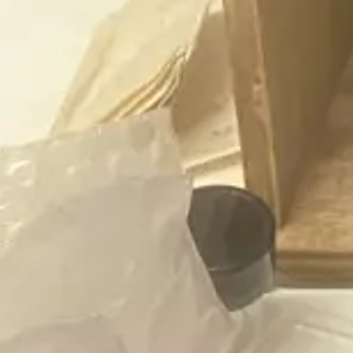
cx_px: 800
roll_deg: -0.3
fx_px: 1904
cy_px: -64
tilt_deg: -24.4
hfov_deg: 9.6
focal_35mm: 165
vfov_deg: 10.4
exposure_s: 1/50
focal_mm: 3.99
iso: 160
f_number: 1.8
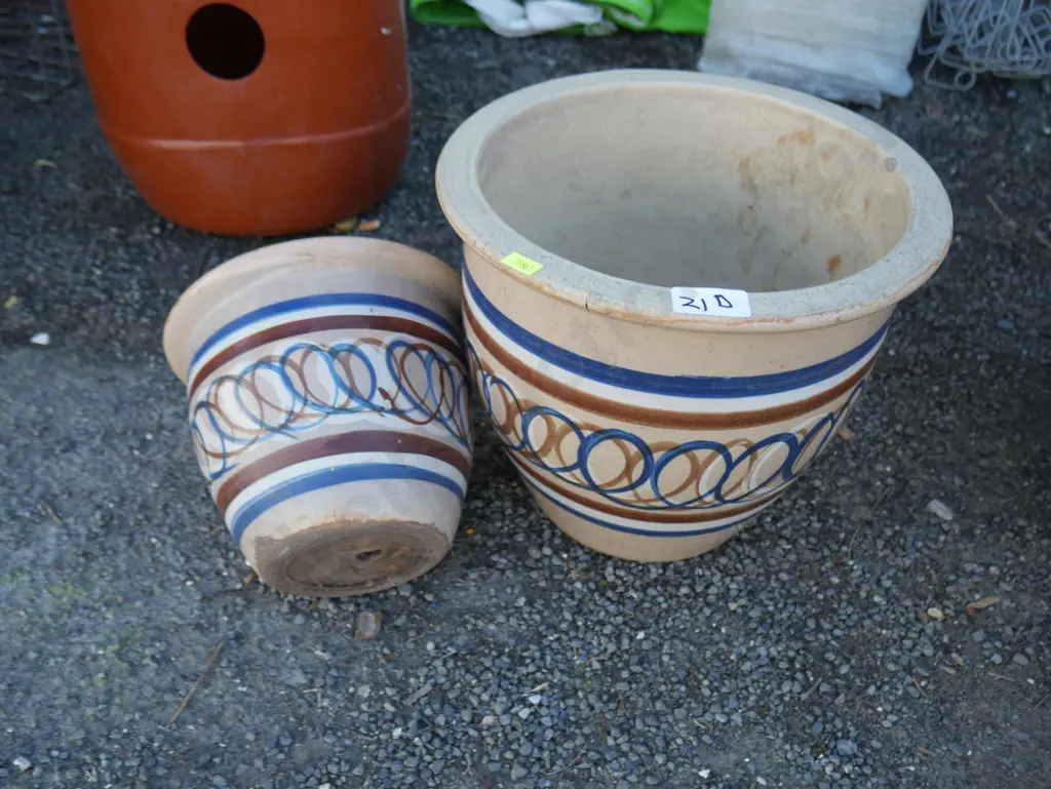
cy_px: 394
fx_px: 972
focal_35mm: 32
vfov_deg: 44.2
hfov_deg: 56.8
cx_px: 526
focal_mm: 16
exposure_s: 1/125
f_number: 4
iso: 200
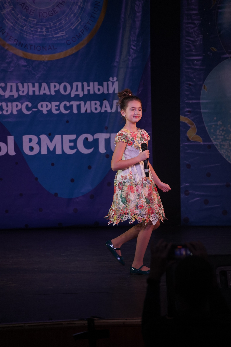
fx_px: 1771
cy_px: 174
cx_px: 116
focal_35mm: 184
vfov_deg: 11.2
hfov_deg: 7.5
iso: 1600
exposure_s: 1/250
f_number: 5.6
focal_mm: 184
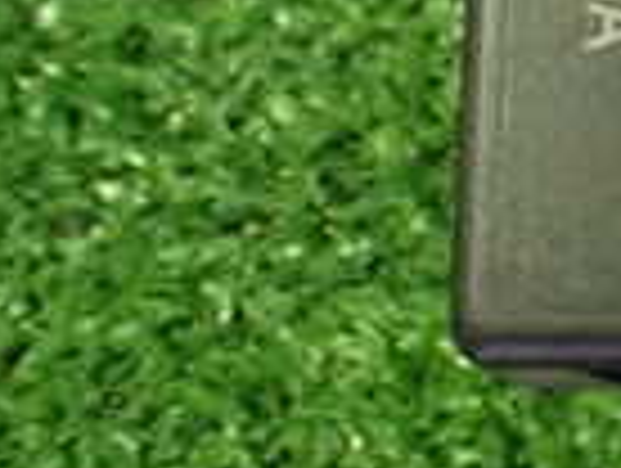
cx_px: 1184
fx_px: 2336
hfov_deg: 13.3
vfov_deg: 10.9
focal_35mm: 130
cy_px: -297
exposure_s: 1/30
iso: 1250
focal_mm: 5.4
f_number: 2.3
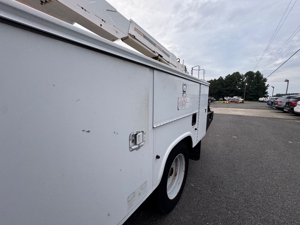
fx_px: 121
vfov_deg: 85.7
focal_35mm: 14
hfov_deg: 102.1
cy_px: 112
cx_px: 150
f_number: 2.2
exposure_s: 1/99
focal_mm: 2.22
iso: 80
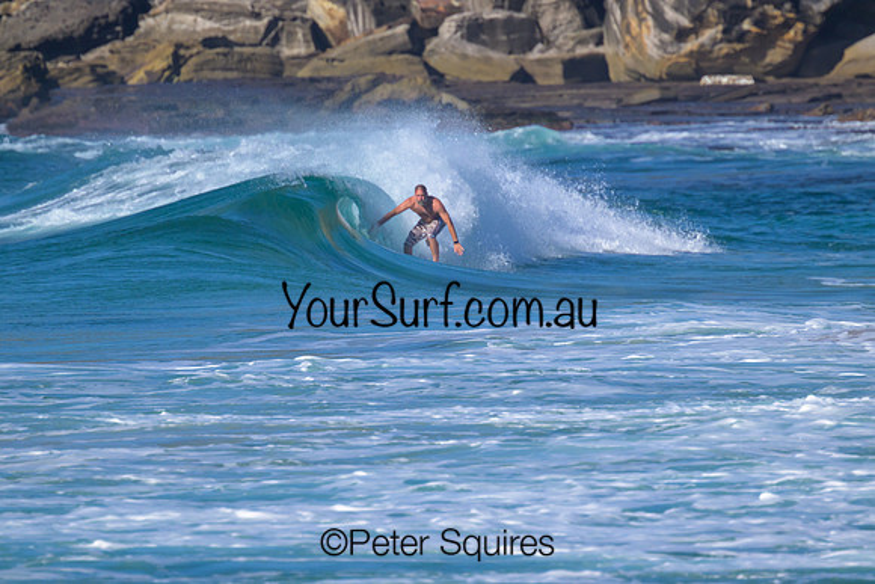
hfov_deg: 2.6
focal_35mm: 800
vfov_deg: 1.7
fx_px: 19448
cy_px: 292
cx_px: 438
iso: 800
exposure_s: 1/2000
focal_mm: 800
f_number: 11
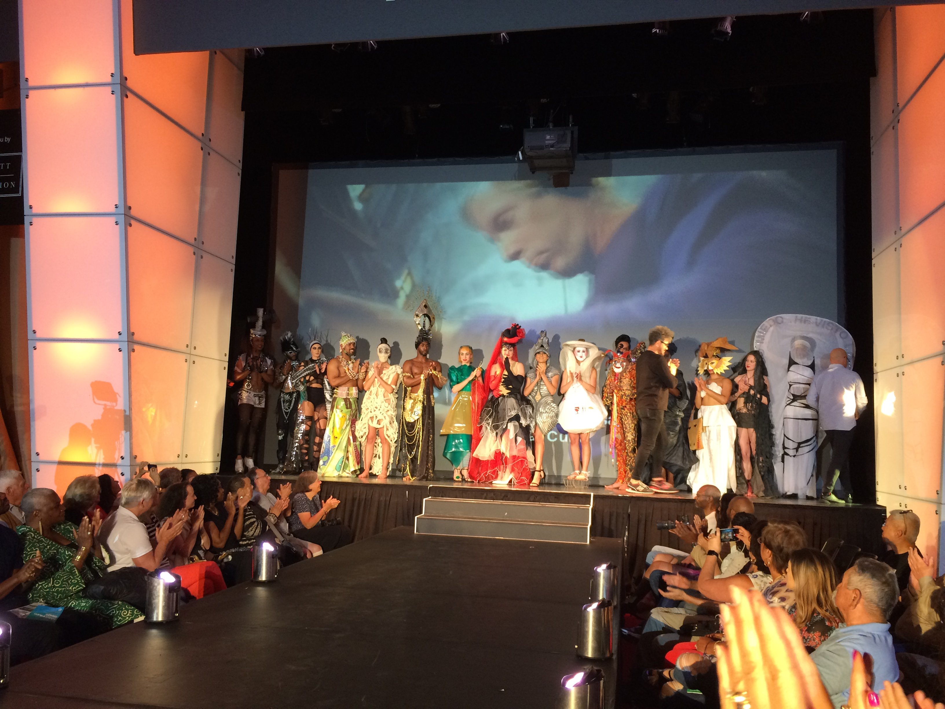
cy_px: 354
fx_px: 792
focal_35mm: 29
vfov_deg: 48.2
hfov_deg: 61.7
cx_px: 472
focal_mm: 4.15
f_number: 2.2
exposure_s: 1/30
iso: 100
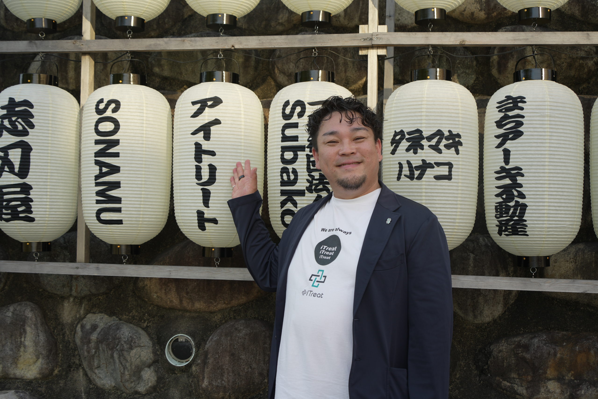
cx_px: 299
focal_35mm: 49
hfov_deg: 40.3
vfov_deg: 27.5
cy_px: 200
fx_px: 814
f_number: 5
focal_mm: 49
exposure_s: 1/100
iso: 100
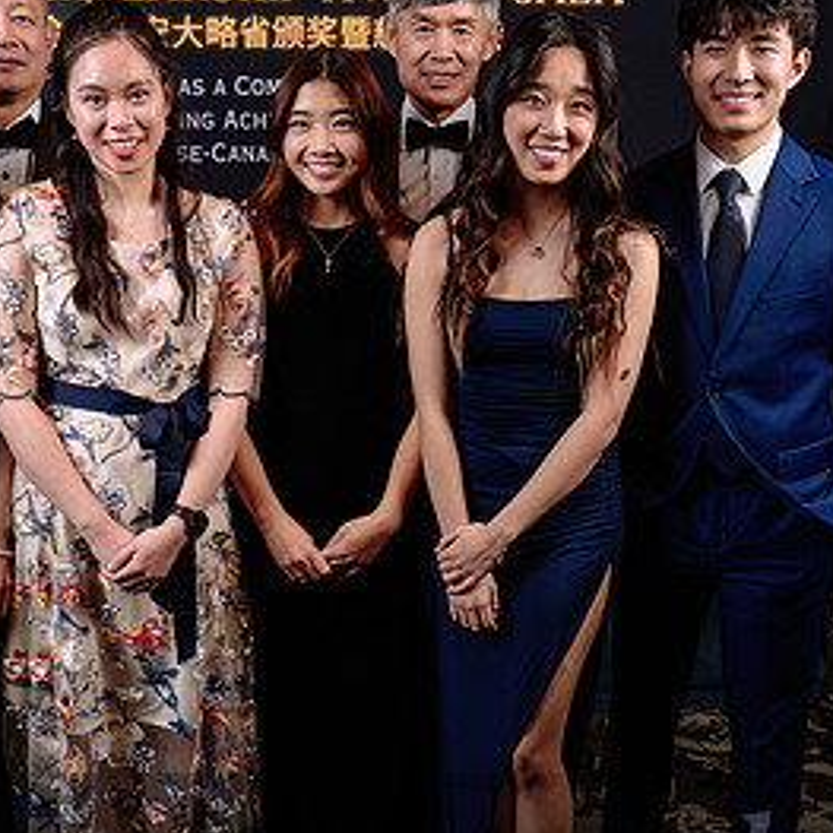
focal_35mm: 49
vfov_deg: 34.6
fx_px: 1334
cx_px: 349
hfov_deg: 34.6
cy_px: 470
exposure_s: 1/125
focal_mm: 24
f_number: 5
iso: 500
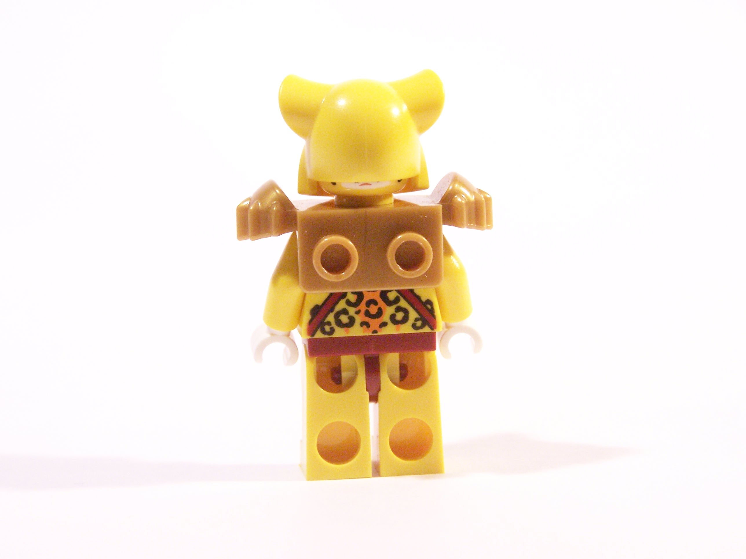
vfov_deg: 14.1
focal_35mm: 105
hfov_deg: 18.7
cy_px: 280
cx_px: 373
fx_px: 2263
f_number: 3.6
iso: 400
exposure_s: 1/30
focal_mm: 17.5
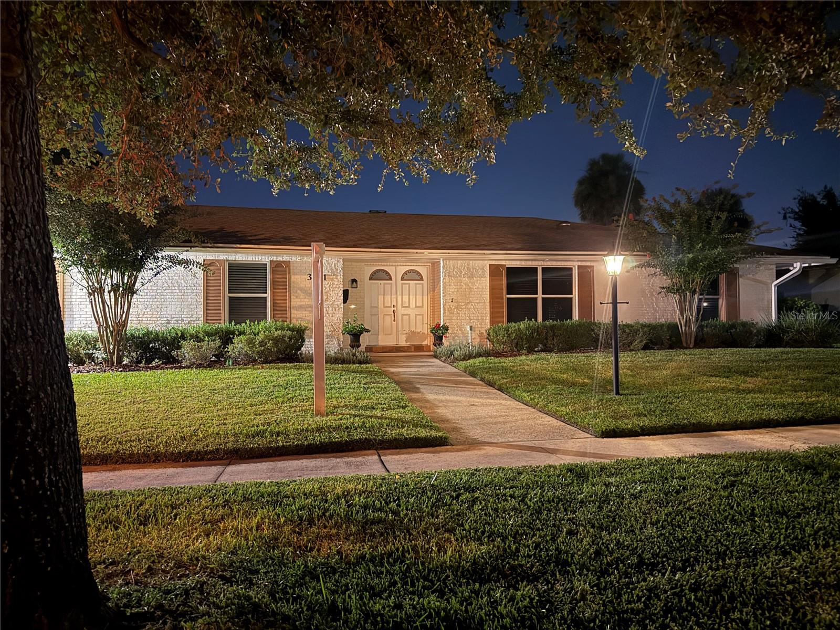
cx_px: 420
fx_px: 582
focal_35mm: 24
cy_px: 315
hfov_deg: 71.6
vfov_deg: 56.8
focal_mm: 6.76
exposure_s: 1/9
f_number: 1.78
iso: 2000
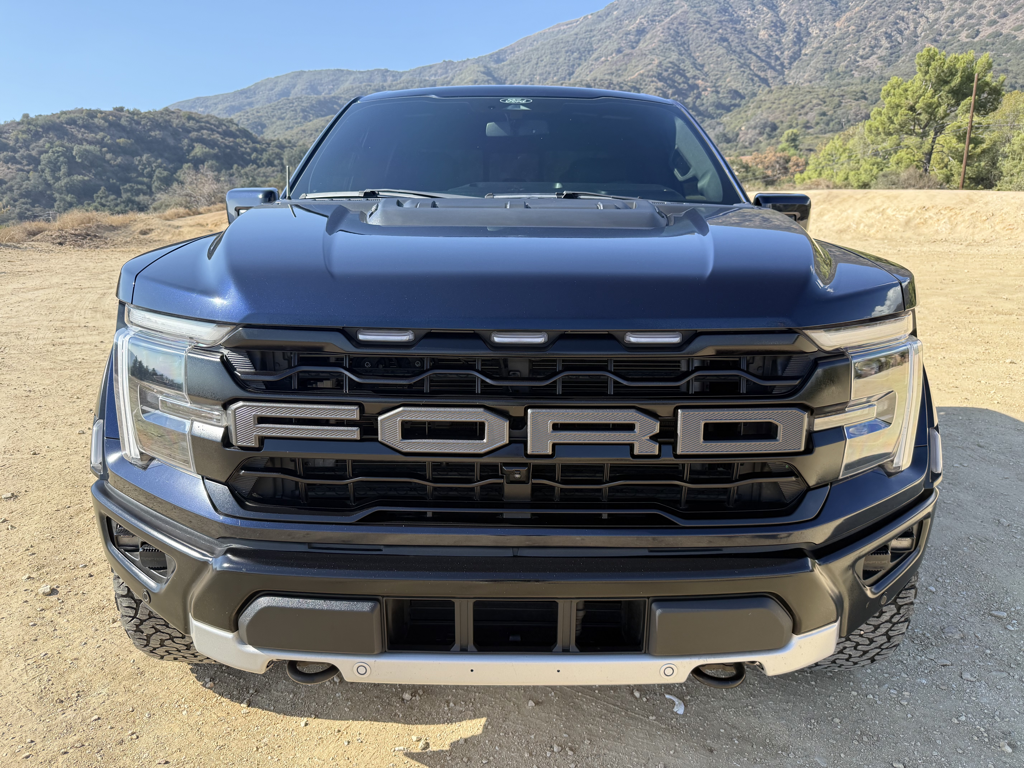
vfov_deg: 56.8
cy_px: 384
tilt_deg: -11.4
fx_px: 710
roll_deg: +0.2
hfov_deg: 71.6
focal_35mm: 24
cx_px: 512
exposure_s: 1/1812
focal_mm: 6.76
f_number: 1.78
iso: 100
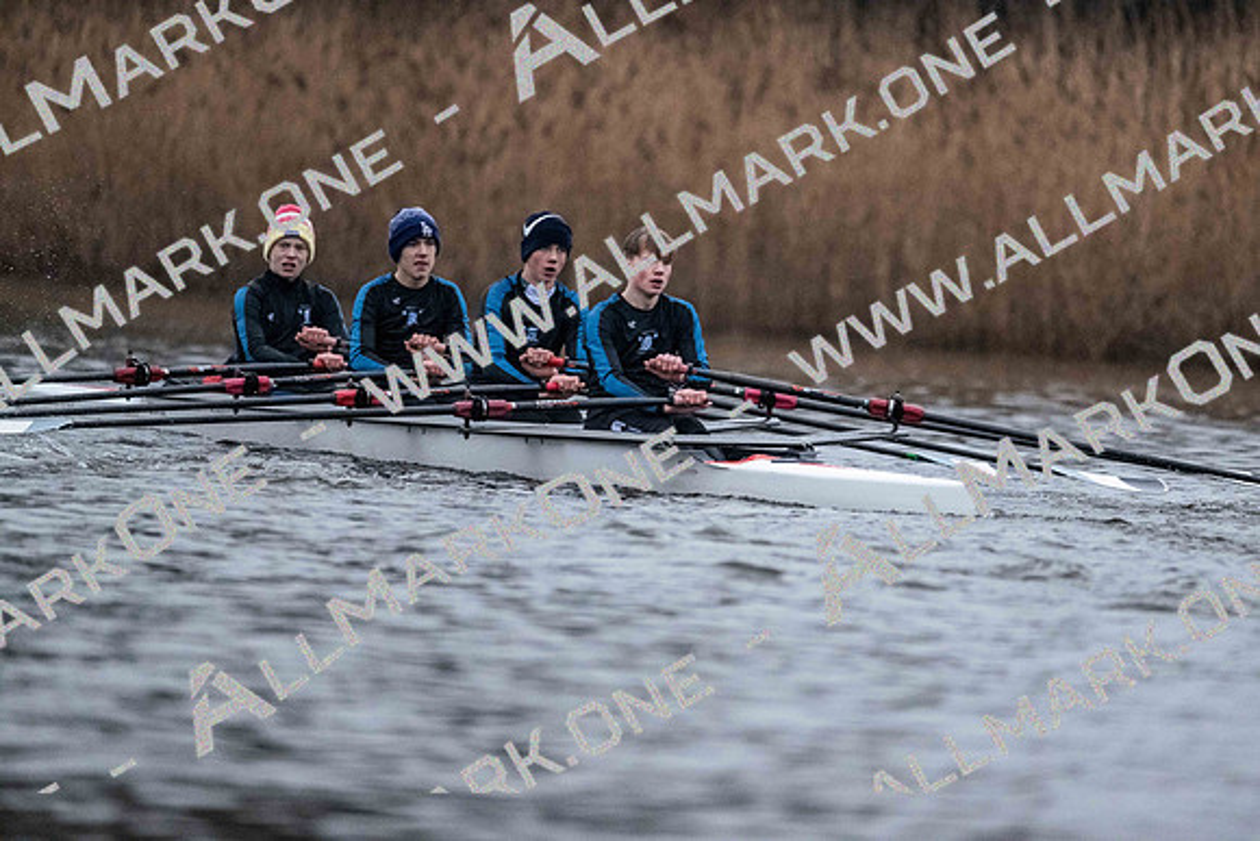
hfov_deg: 5.2
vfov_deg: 3.4
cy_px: 420
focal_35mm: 400
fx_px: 14003
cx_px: 630
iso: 9000
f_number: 4.5
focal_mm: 400
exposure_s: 1/1600
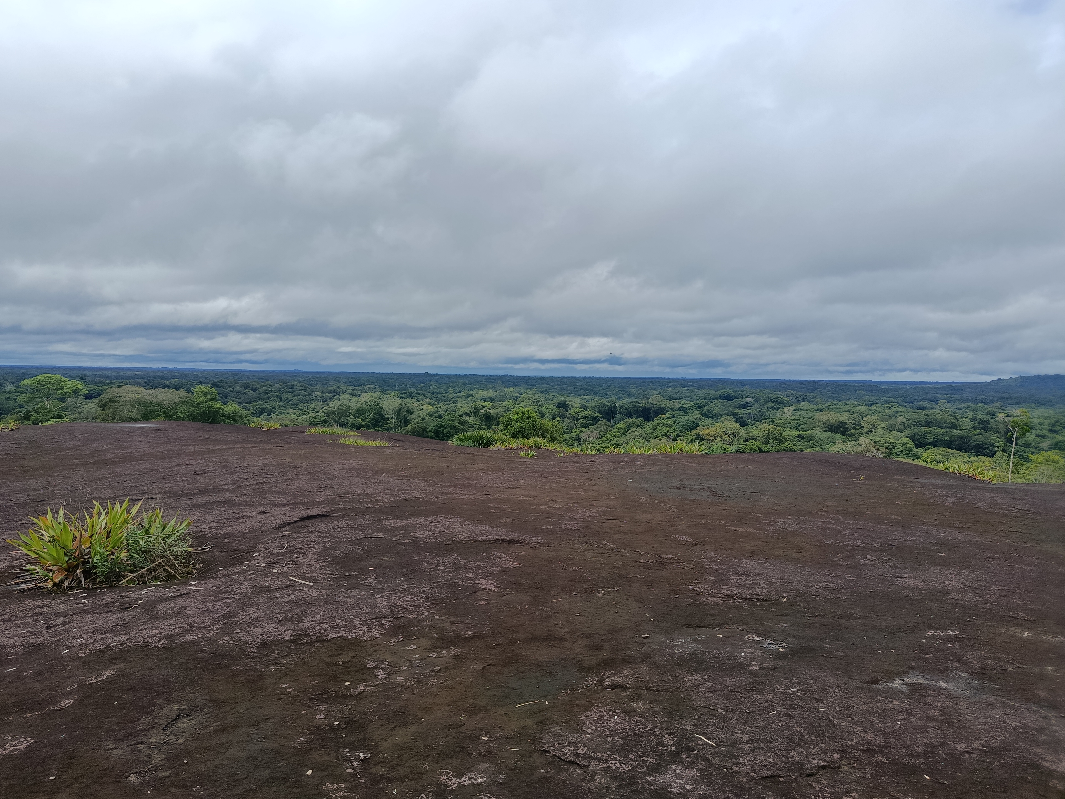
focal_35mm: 25
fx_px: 769
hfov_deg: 69.4
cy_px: 391
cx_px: 530
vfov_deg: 54.9
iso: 50
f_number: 1.7
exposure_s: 1/737
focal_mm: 5.24
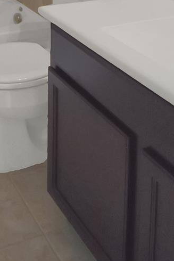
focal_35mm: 47
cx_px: -35
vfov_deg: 29.1
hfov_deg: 25.7
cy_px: -116
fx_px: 340
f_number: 4.5
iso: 2200
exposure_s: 1/60
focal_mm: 10
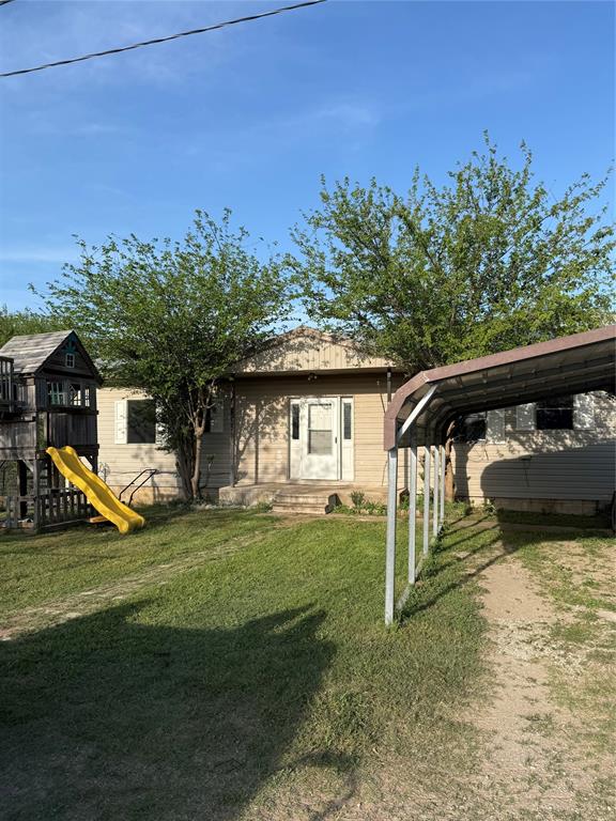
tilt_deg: +4.6
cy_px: 410
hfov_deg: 56.8
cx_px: 308
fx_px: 569
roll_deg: -1.3
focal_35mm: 24
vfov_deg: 71.6
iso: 80
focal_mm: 6.76
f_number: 1.78
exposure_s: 1/2703
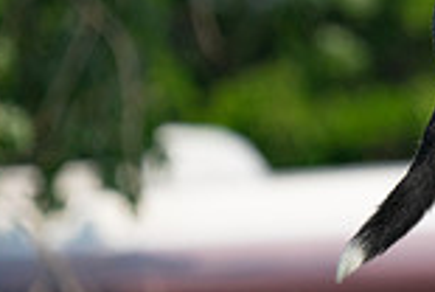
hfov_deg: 1.2
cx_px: 749
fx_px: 20593
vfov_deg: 0.8
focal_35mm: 1701
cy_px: -49
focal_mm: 456
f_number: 6.3
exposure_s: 1/4000
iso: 1250
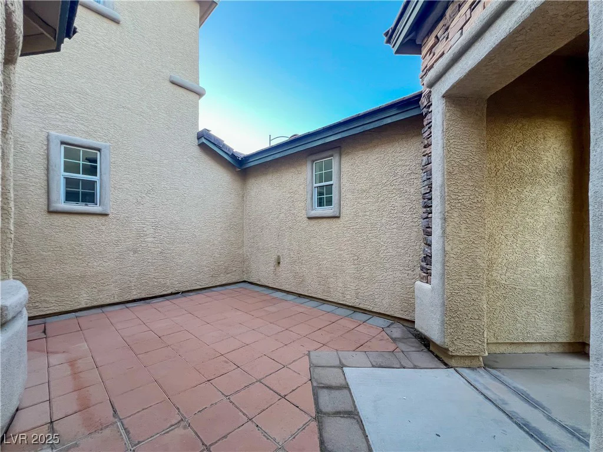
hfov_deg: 106.2
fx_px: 226
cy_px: 226
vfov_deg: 89.9
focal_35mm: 13
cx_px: 302
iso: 125
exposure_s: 1/100
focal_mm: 1.57
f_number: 1.8
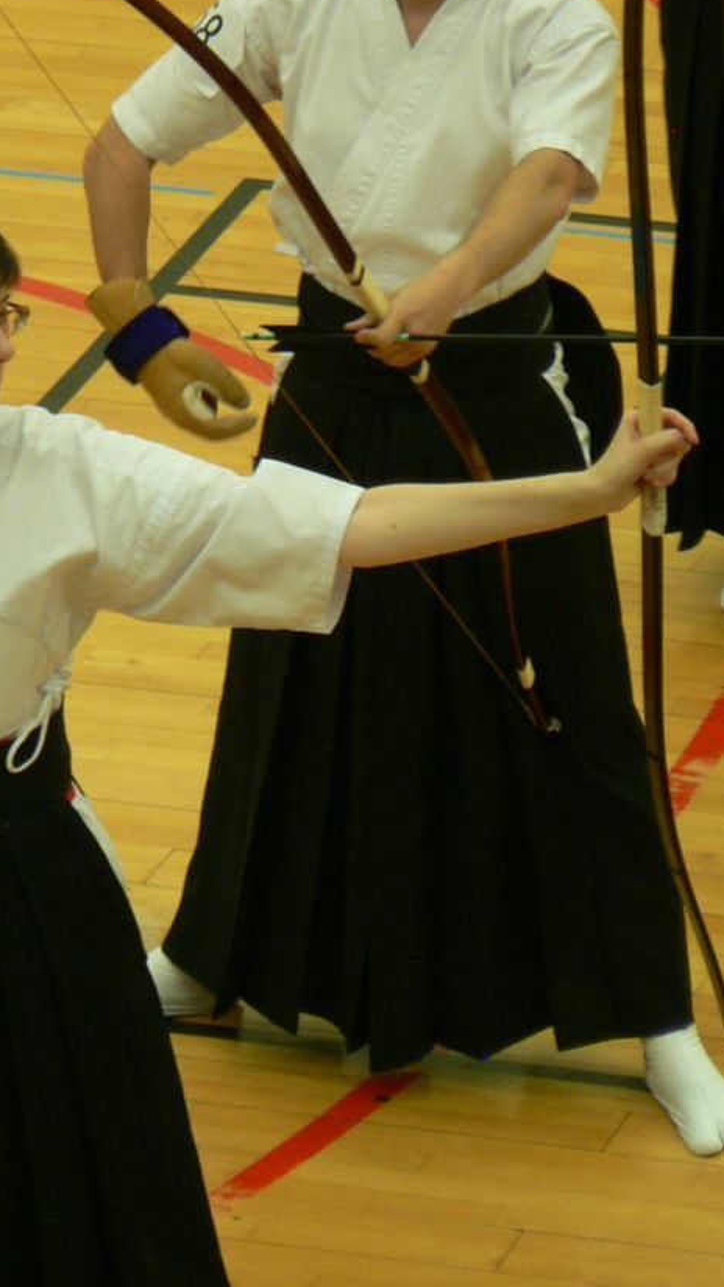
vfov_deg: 4.9
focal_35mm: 439
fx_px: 14984
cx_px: 50
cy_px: 413
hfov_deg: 2.8
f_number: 3.3
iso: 150
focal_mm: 46.2
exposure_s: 1/30
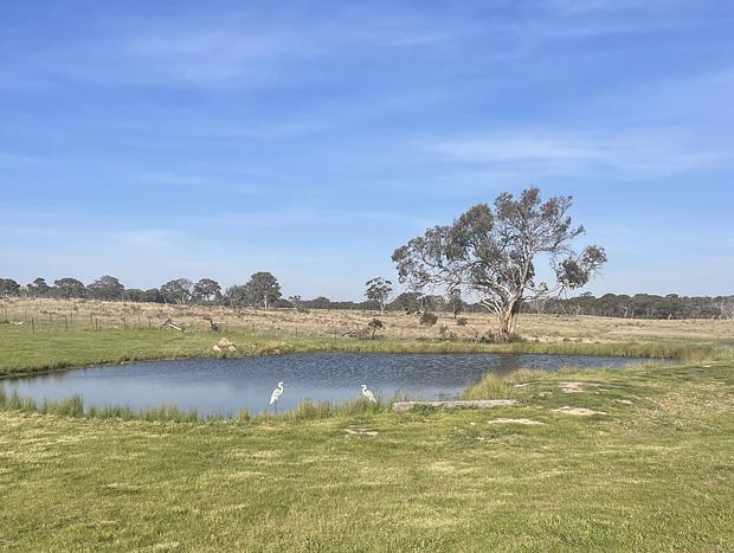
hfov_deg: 67.2
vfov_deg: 53.2
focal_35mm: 26
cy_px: 276
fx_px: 552
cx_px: 367
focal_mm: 4.2
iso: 32
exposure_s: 1/3509
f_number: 1.6
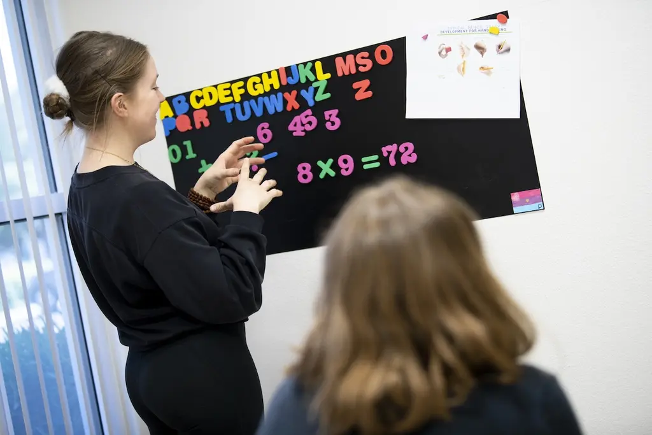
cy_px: 218
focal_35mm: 75
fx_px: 1358
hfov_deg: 27.0
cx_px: 326
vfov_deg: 18.2
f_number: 2.8
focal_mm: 75
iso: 400
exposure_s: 1/80
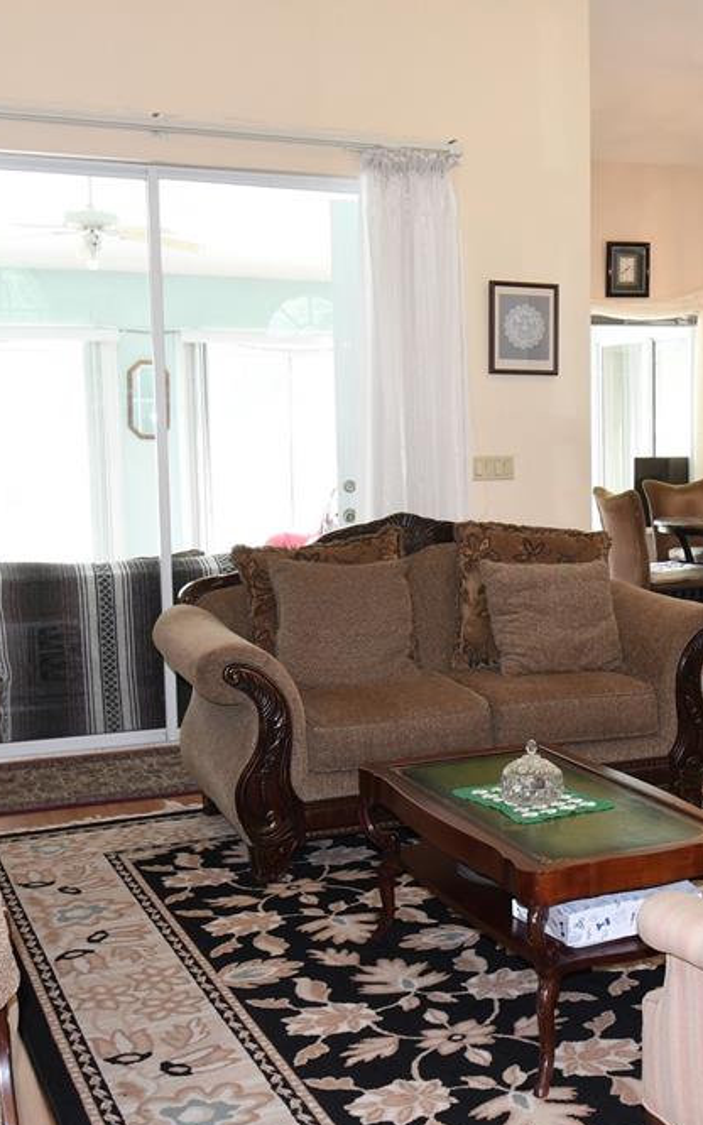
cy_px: 562
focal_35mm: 47
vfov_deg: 42.7
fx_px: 1441
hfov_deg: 26.1
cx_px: 684
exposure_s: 1/15
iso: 400
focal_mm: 15
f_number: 7.1
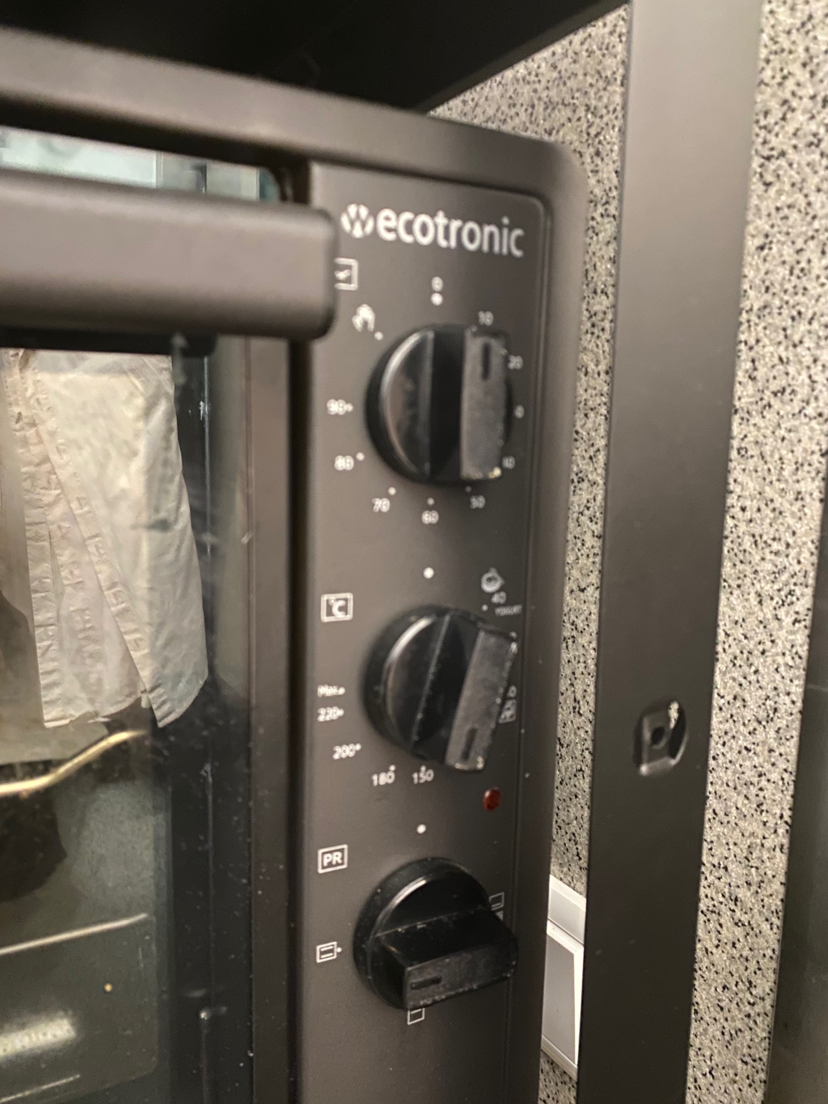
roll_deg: -2.0
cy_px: 556
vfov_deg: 65.3
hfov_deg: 51.3
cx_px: 401
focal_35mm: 27
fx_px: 861
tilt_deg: -8.1
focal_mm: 4.25
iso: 1000
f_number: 1.8
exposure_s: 1/17
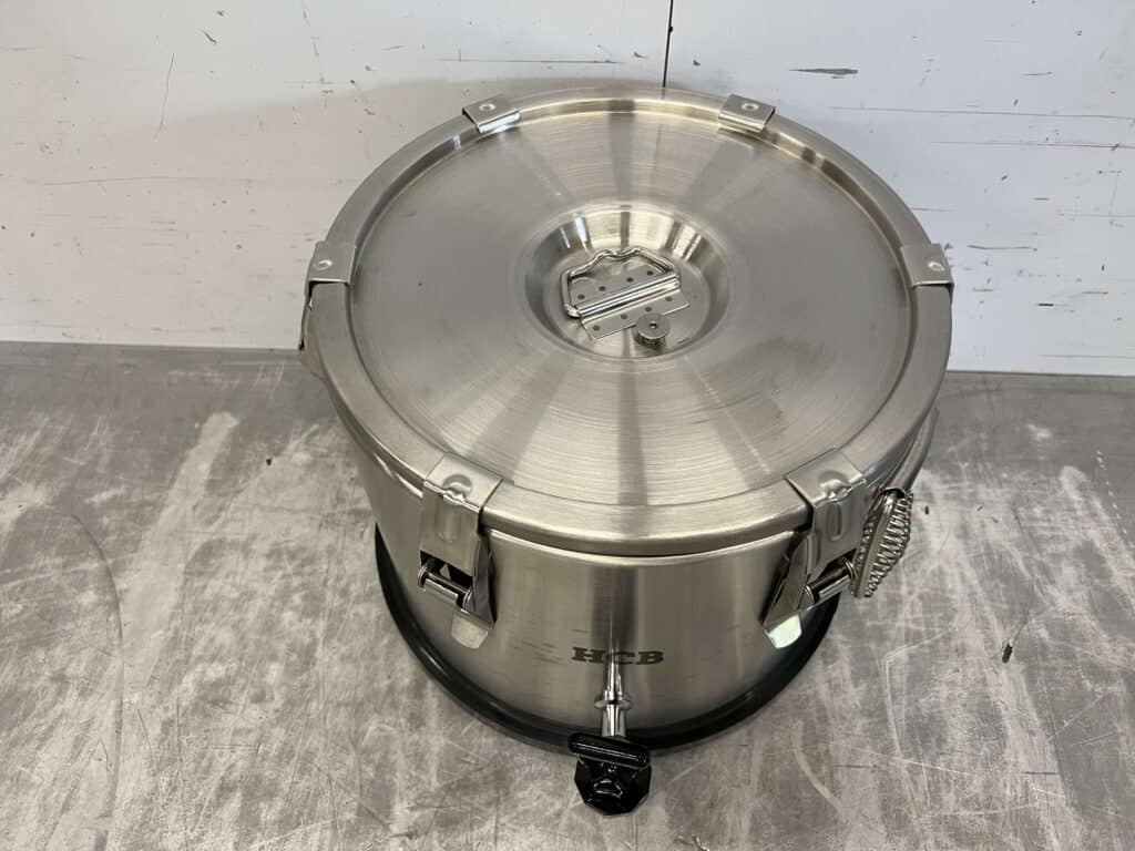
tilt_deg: -55.2
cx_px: 568
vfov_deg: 53.1
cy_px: 426
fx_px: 852
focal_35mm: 26
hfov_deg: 67.3
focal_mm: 5.7
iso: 80
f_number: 1.5
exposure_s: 1/50
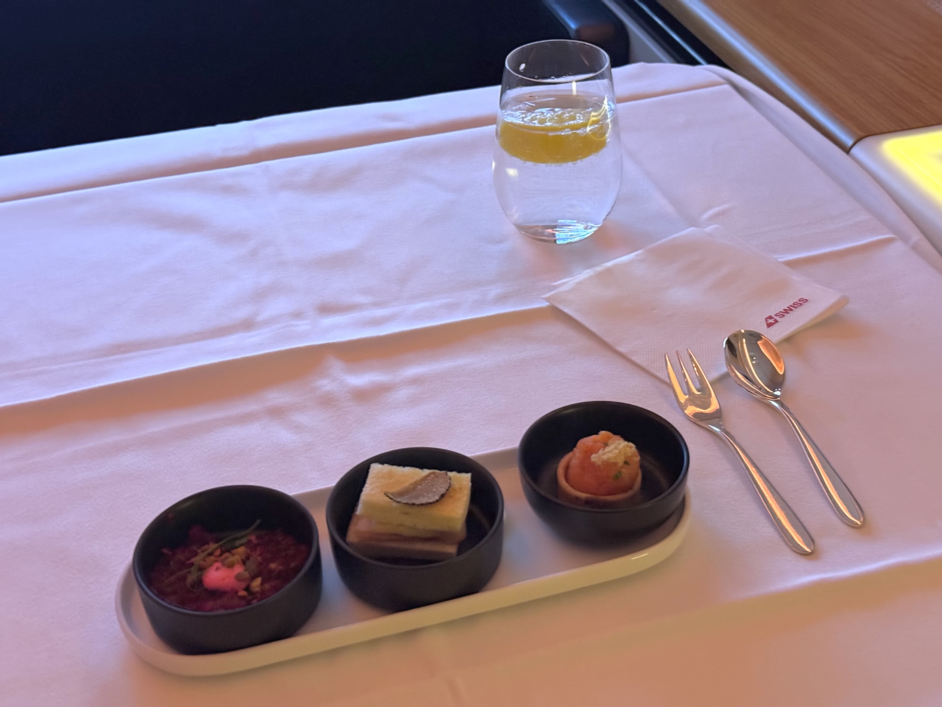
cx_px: 471
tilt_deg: -32.6
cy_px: 354
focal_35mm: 48
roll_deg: +3.0
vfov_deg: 30.3
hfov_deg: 39.7
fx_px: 1306
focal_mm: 6.76
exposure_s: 1/22
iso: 640
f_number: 1.78
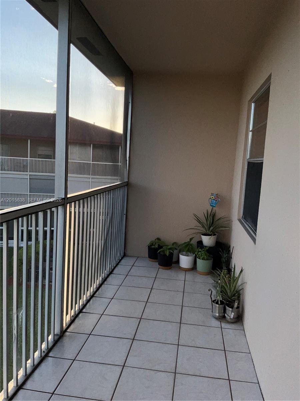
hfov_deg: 48.2
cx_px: 150
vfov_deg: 61.7
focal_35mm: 29
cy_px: 200
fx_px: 335
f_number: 1.8
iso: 16
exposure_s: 1/997
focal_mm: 3
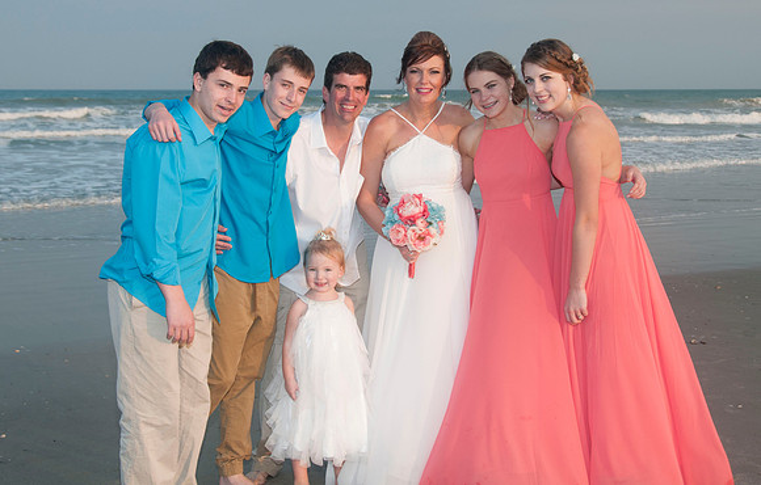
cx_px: 357
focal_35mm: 54
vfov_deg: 24.4
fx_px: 1120
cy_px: 172
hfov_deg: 37.5
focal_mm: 28
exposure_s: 1/250
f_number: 5.6
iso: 100
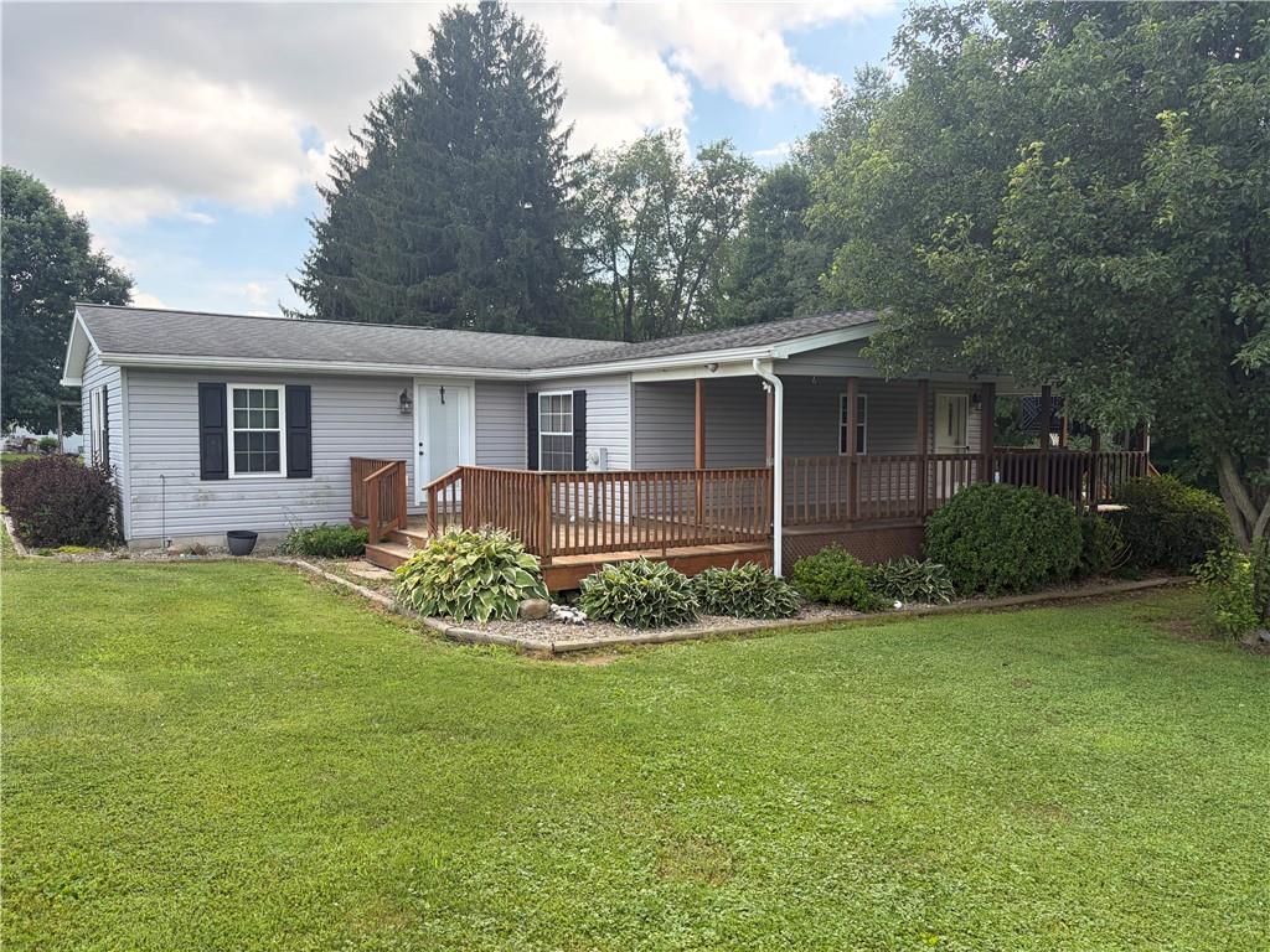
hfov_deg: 67.3
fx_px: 954
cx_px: 635
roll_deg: +0.8
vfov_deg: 53.1
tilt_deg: -1.6
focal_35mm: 26
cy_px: 476
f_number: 1.6
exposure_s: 1/850
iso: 64
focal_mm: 5.96
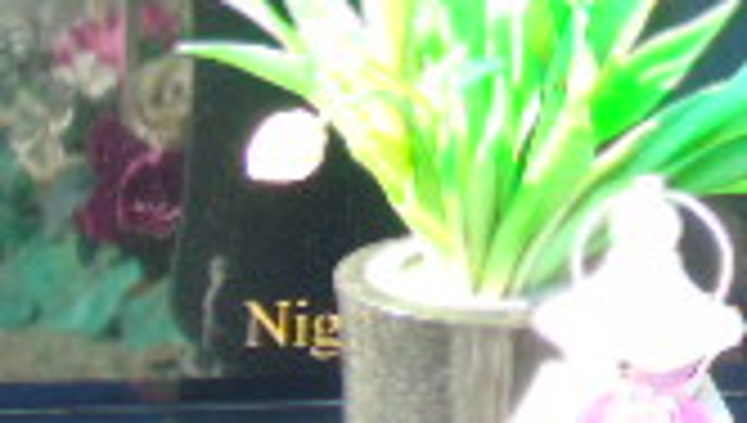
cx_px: 1080
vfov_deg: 4.6
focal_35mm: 260
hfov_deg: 8.1
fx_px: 5158
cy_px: -558
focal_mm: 11
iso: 80
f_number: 4.5
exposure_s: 1/60
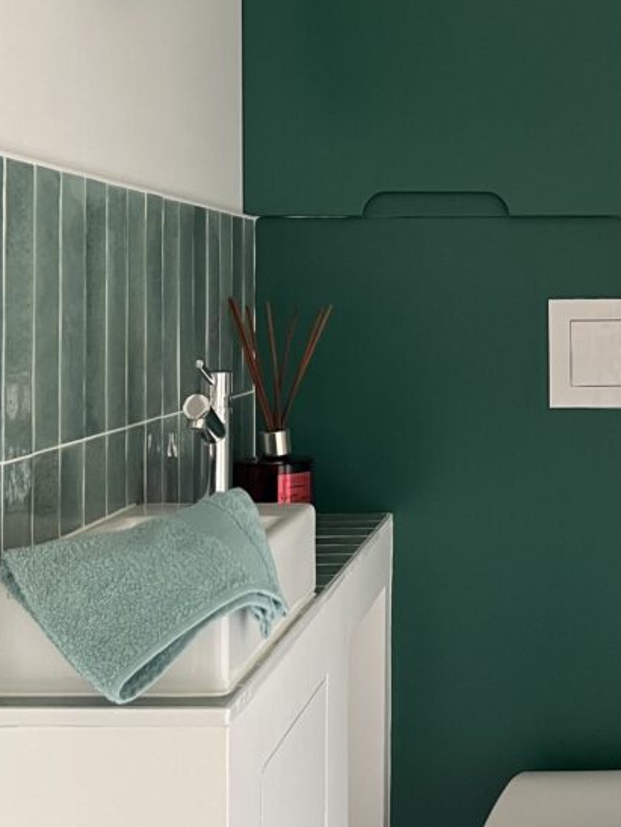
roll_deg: -0.3
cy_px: 280
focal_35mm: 57
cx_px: 586
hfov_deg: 24.8
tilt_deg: +1.0
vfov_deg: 33.5
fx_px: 1362
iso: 640
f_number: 1.5
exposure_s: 1/37
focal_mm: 5.7
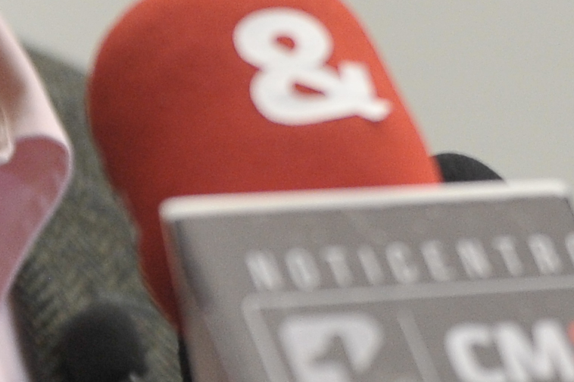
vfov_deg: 2.0
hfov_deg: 3.0
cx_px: 296
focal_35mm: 685
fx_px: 10912
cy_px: -185
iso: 2000
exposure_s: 1/320
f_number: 2.8
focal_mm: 122
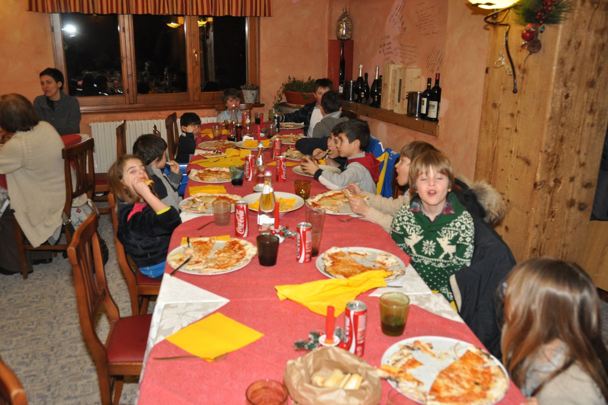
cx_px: 303
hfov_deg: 60.3
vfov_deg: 42.3
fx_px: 523
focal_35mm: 31
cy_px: 197
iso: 800
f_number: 4
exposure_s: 1/60
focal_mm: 20
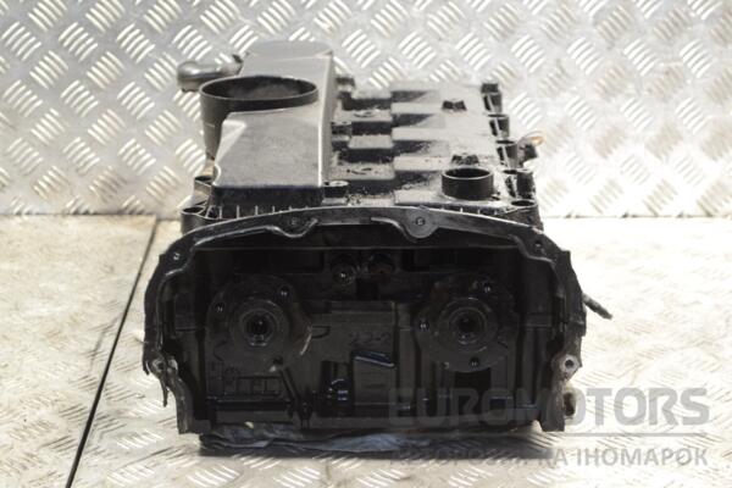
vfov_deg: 16.6
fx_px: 1677
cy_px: 244
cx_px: 366
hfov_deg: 24.6
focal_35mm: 82
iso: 1000
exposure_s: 1/30
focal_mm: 55
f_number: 5.6
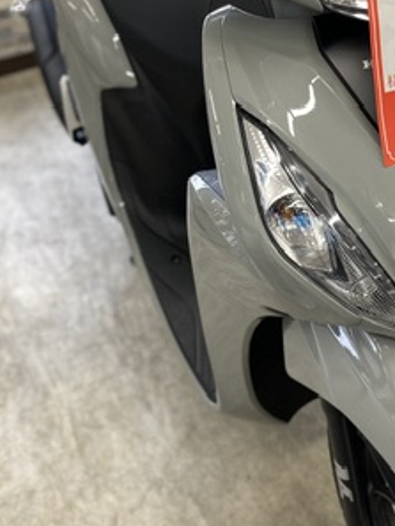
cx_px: 317
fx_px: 851
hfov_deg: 25.7
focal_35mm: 56
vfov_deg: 34.0
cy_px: 177
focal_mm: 4.25
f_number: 1.8
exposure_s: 1/100
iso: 64
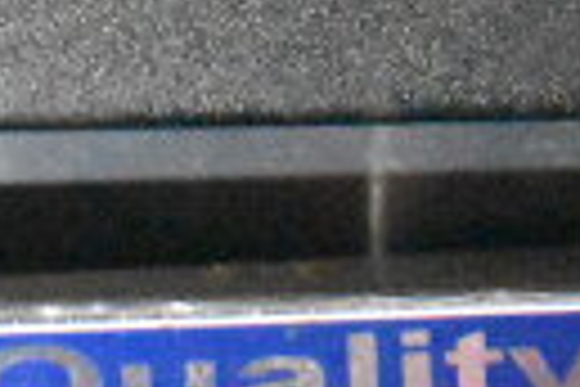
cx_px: -4
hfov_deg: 8.5
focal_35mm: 241
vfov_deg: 5.5
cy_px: -524
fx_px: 3882
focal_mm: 34
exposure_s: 1/50
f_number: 4.5
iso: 20000
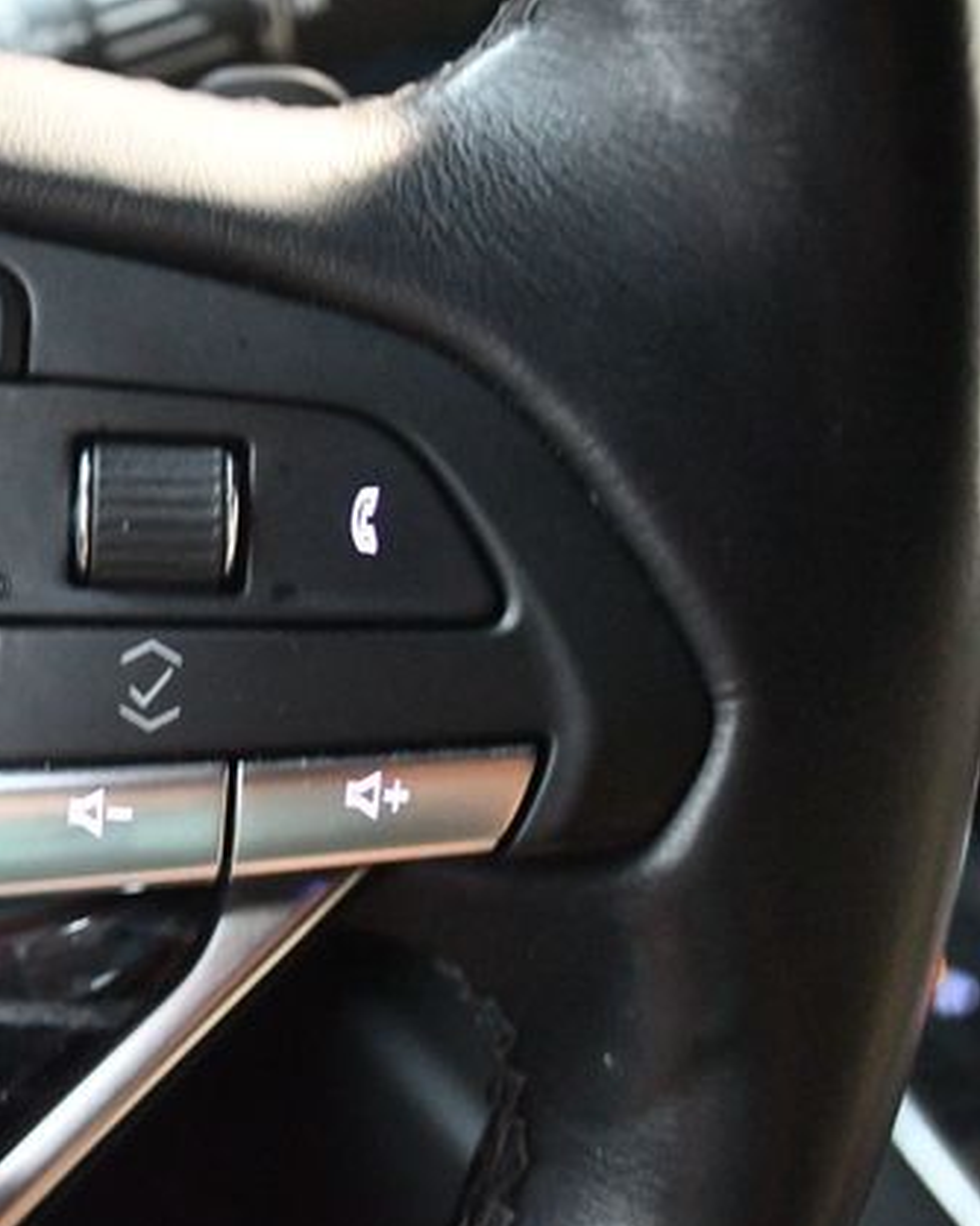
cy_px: 622
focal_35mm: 56
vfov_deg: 33.6
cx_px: 44
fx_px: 2032
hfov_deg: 26.0
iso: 12800
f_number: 4.2
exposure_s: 1/40
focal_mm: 26
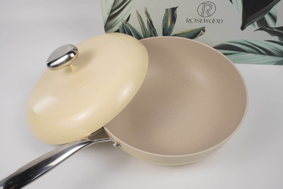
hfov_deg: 57.2
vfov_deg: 40.0
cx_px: 142
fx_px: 259
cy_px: 94
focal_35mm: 33
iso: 250
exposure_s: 1/40
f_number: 13
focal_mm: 22
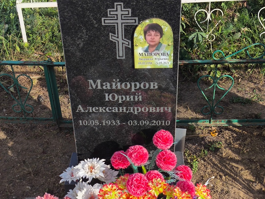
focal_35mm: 50
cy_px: 100
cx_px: 132
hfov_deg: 38.2
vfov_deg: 29.1
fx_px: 383
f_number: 1.7
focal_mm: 4.71
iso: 50
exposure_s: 1/1158
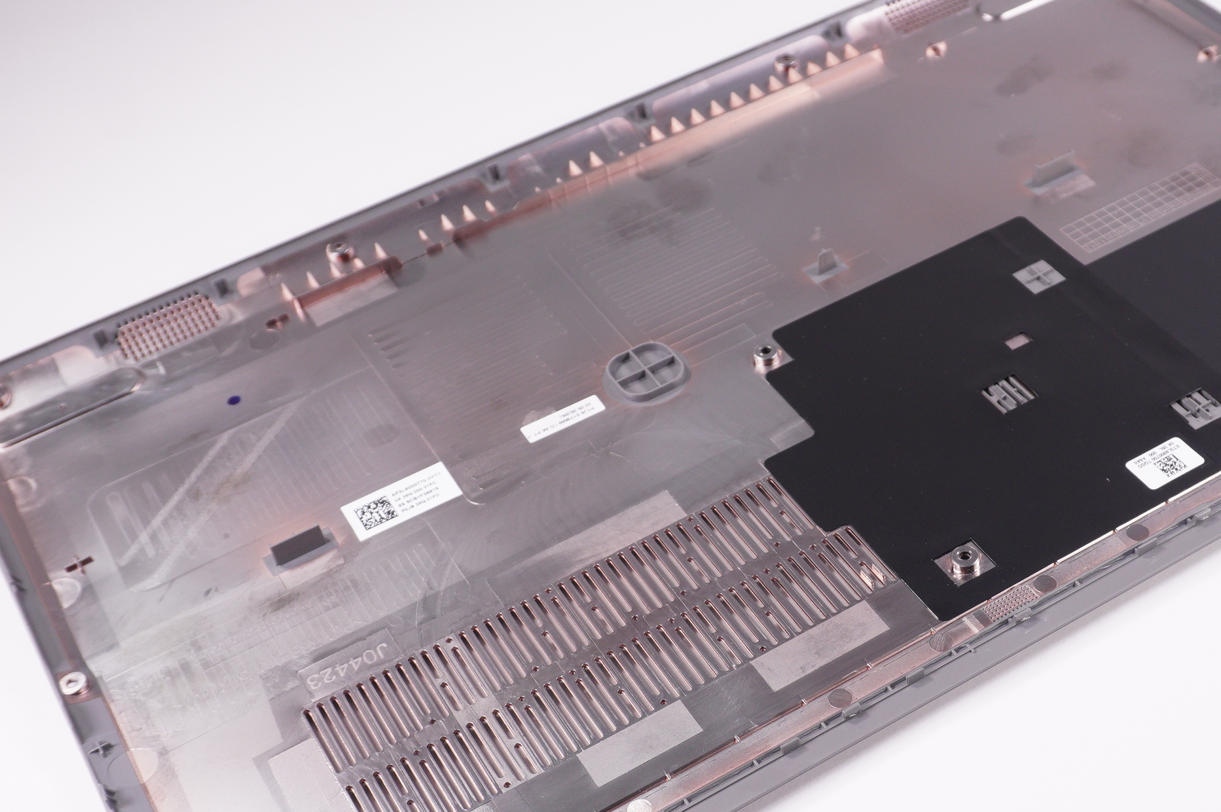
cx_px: 815
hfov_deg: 38.6
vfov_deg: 26.4
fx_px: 1722
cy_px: 509
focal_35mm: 51
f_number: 6.3
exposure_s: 1/200
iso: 400
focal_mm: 21
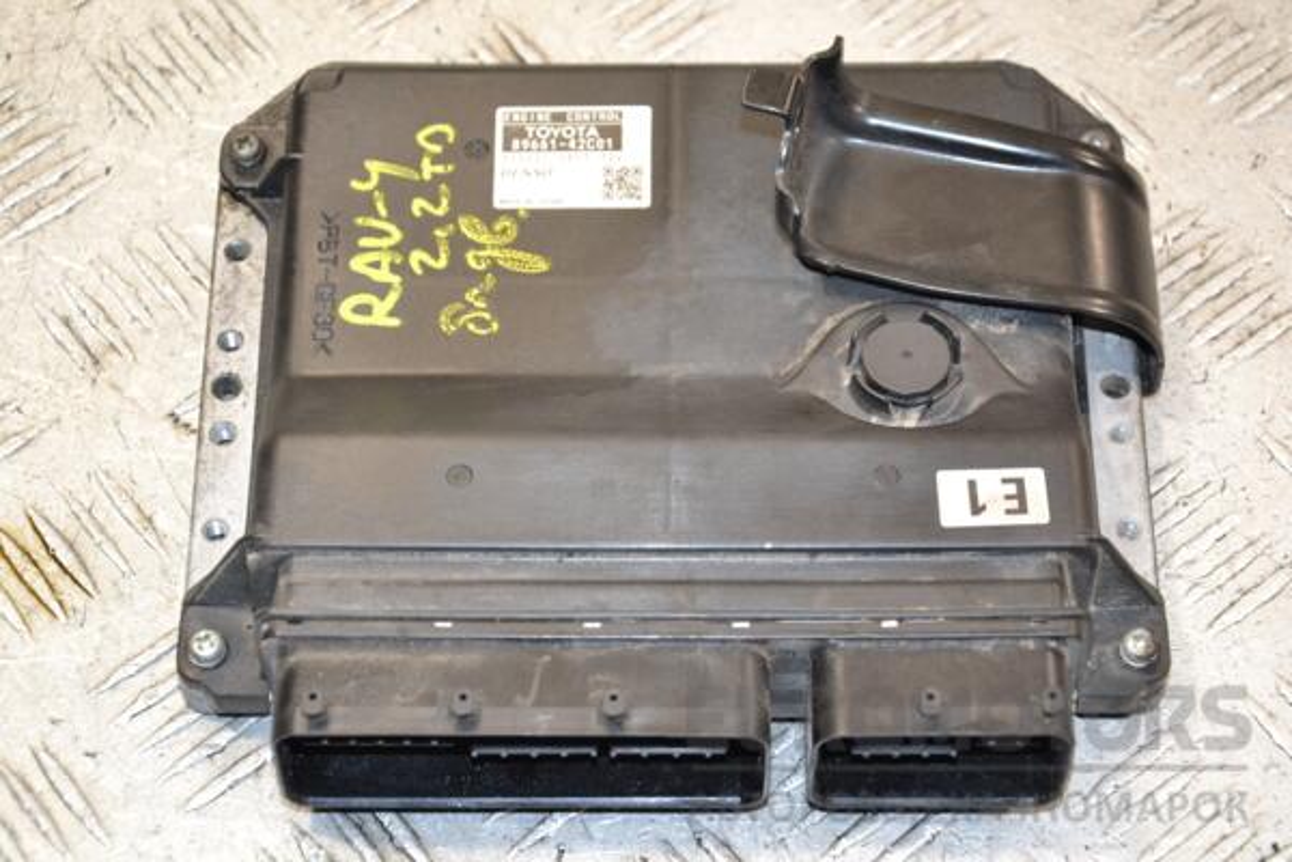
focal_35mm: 87
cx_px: 646
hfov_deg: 23.4
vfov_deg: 15.7
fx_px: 3122
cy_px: 431
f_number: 5
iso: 800
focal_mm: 58
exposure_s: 1/125
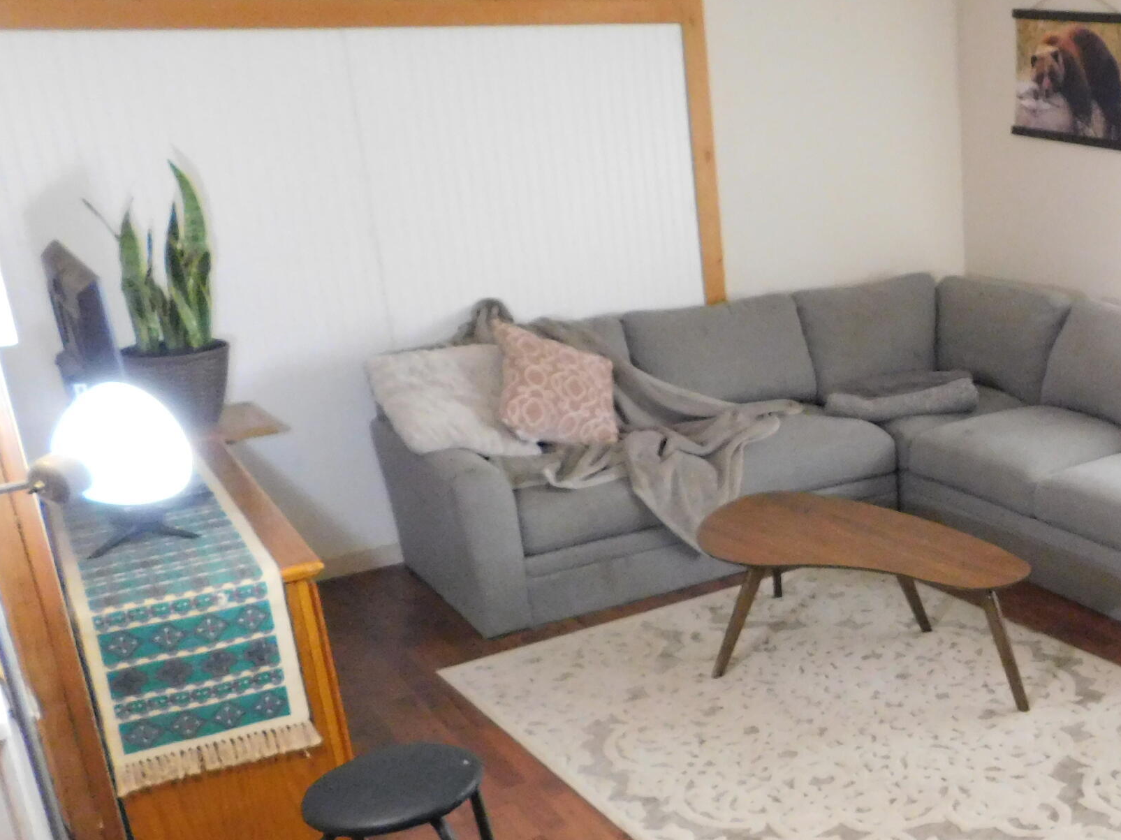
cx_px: 1032
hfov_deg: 40.2
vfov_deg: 33.4
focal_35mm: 43
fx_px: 1392
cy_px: 525
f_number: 3
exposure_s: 1/25
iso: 800
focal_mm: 4
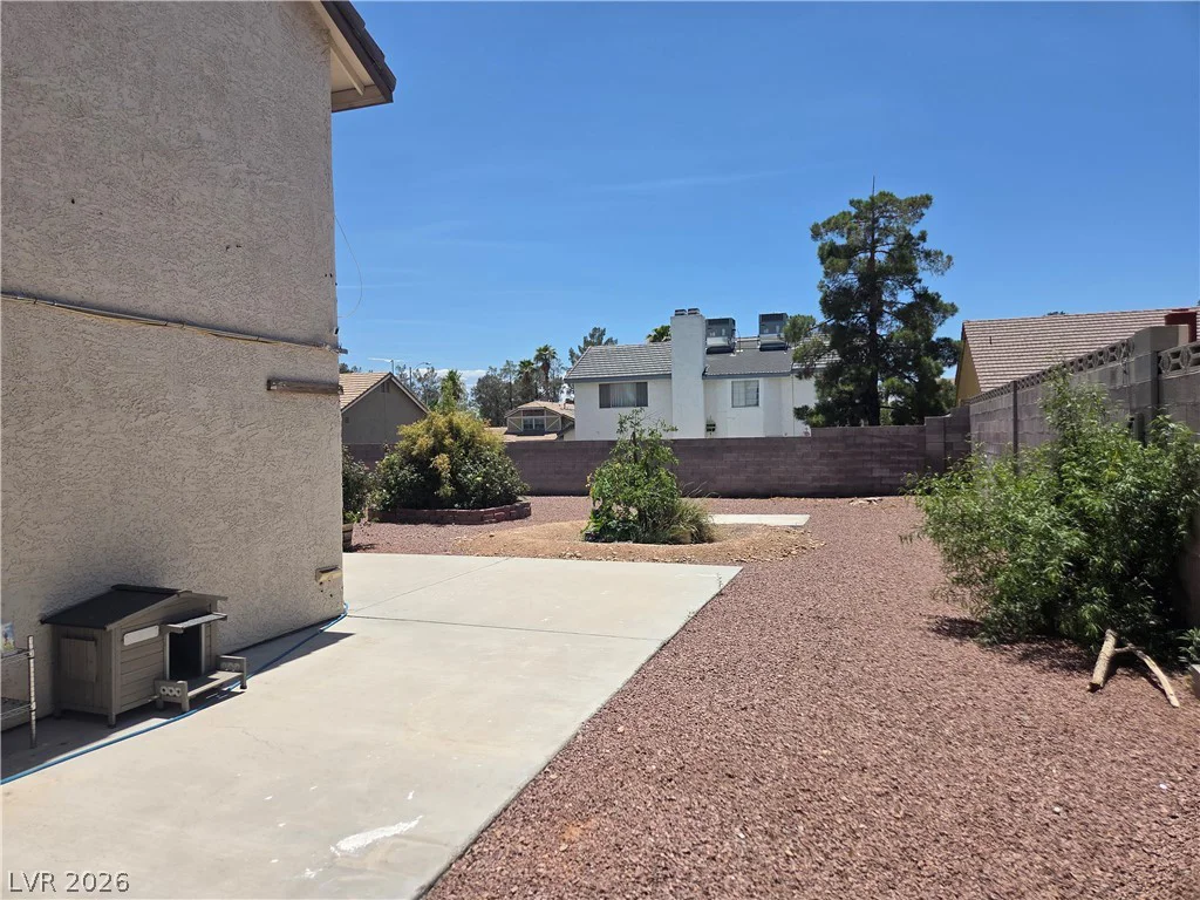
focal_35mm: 23
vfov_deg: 58.9
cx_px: 600
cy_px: 450
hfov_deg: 73.9
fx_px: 797
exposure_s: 1/7599
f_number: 1.8
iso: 80
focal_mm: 5.4
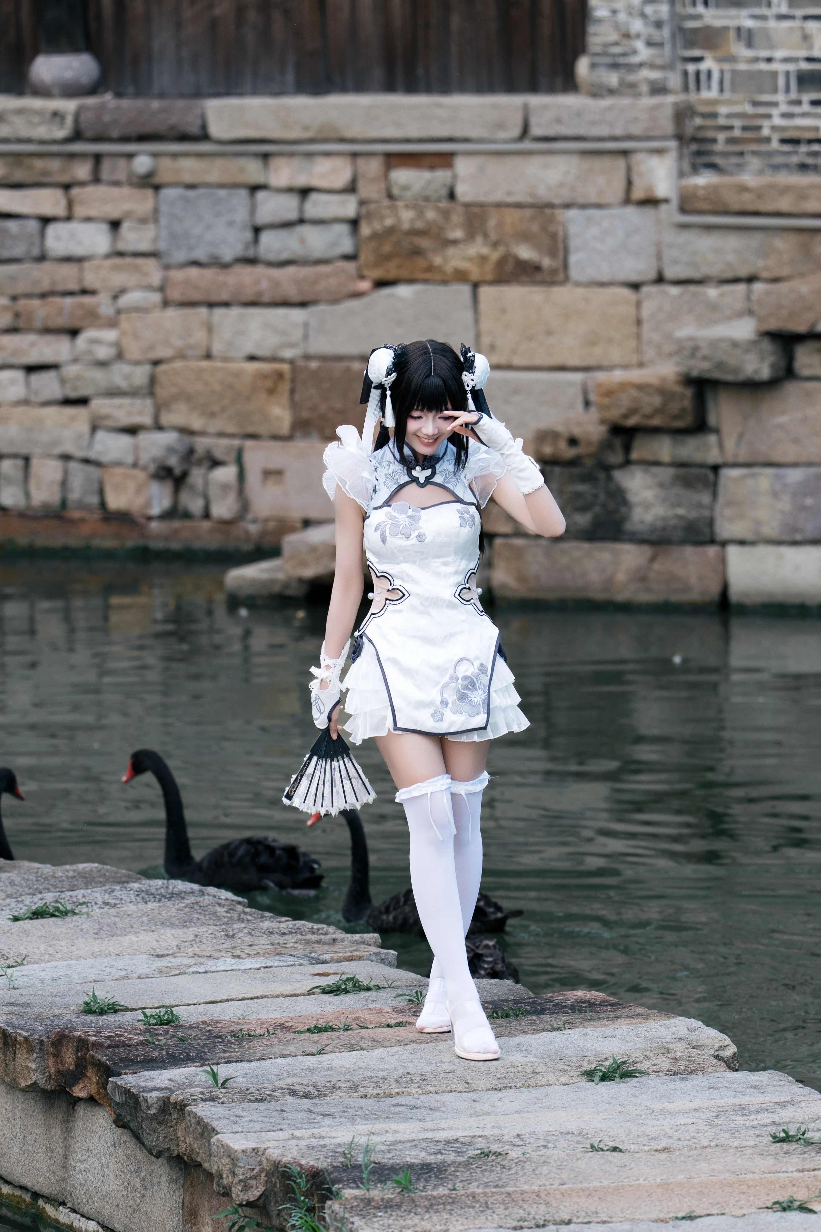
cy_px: 608
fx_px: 9236
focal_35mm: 270
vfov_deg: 7.6
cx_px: 405
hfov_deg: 5.1
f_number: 3.5
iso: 500
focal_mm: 176
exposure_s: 1/160
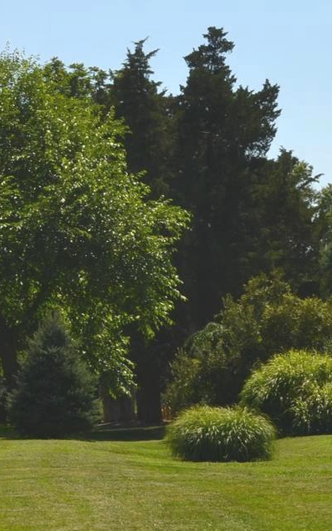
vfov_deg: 16.3
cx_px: -56
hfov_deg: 10.1
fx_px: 1855
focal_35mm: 128
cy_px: 274
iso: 100
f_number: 9
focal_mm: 26
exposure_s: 1/200
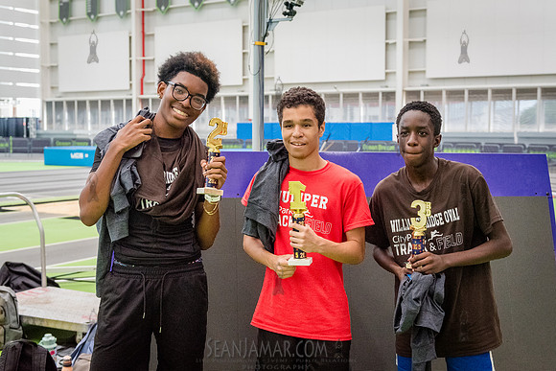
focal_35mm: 47
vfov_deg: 28.9
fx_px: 719
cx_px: 298
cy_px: 177
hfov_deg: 42.3
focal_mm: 38
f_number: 3.5
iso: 6400
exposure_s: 1/800
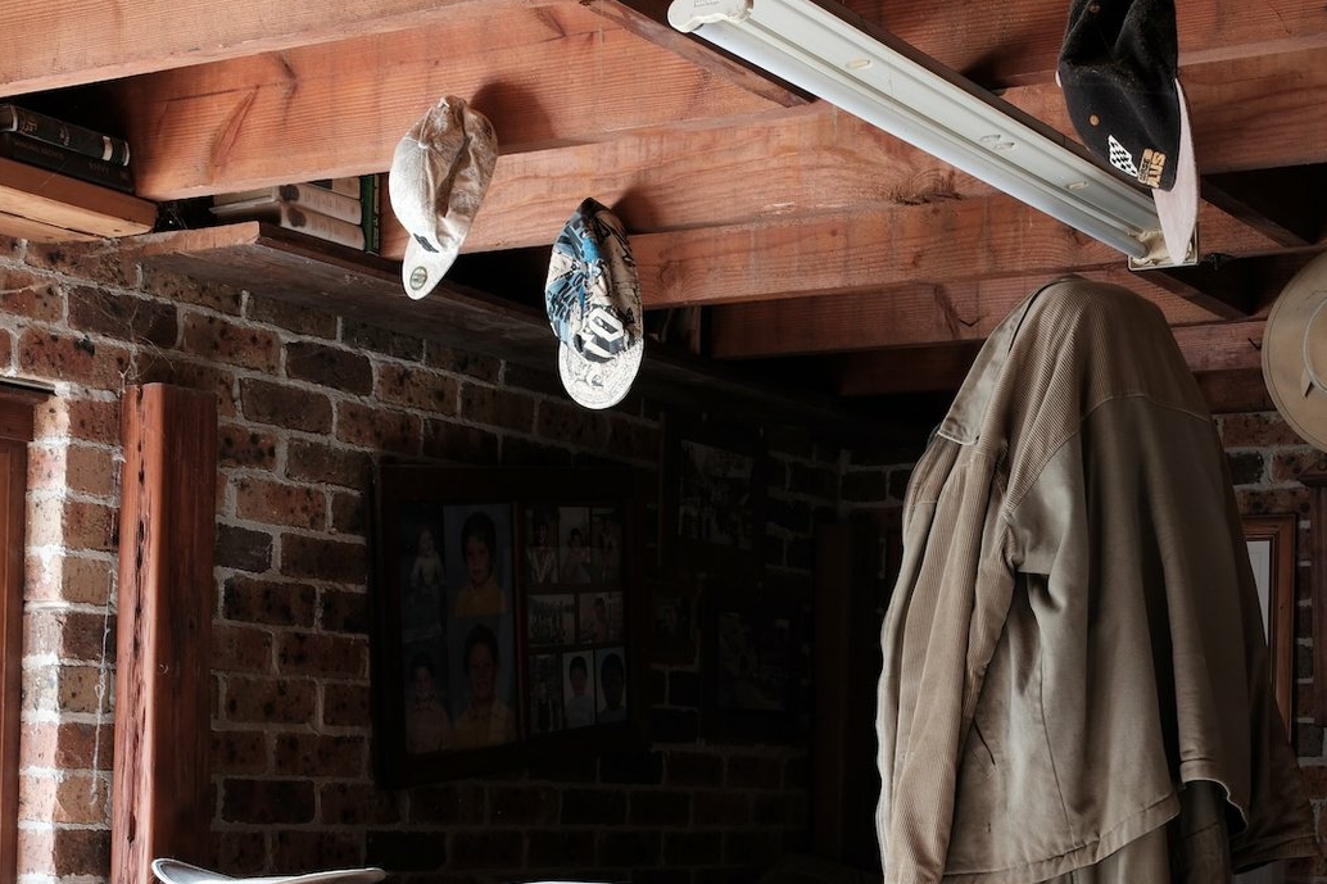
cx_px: 878
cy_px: 771
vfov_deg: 20.5
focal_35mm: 65
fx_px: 2395
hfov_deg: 30.7
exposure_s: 3.7
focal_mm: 23
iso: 125
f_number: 8
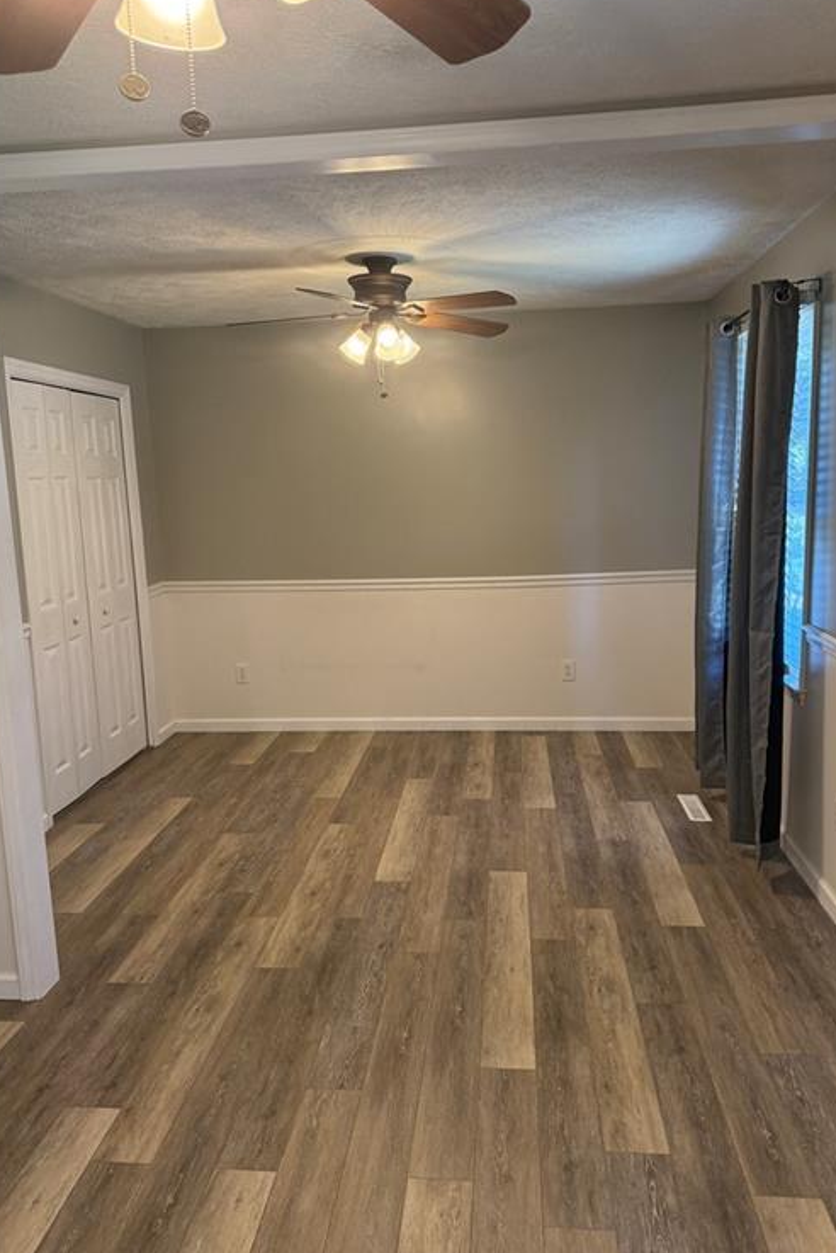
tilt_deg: -9.4
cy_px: 627
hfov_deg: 49.6
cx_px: 413
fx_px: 905
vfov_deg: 69.4
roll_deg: +3.1
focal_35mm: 26
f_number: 1.78
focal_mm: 6.76
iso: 250
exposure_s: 1/120
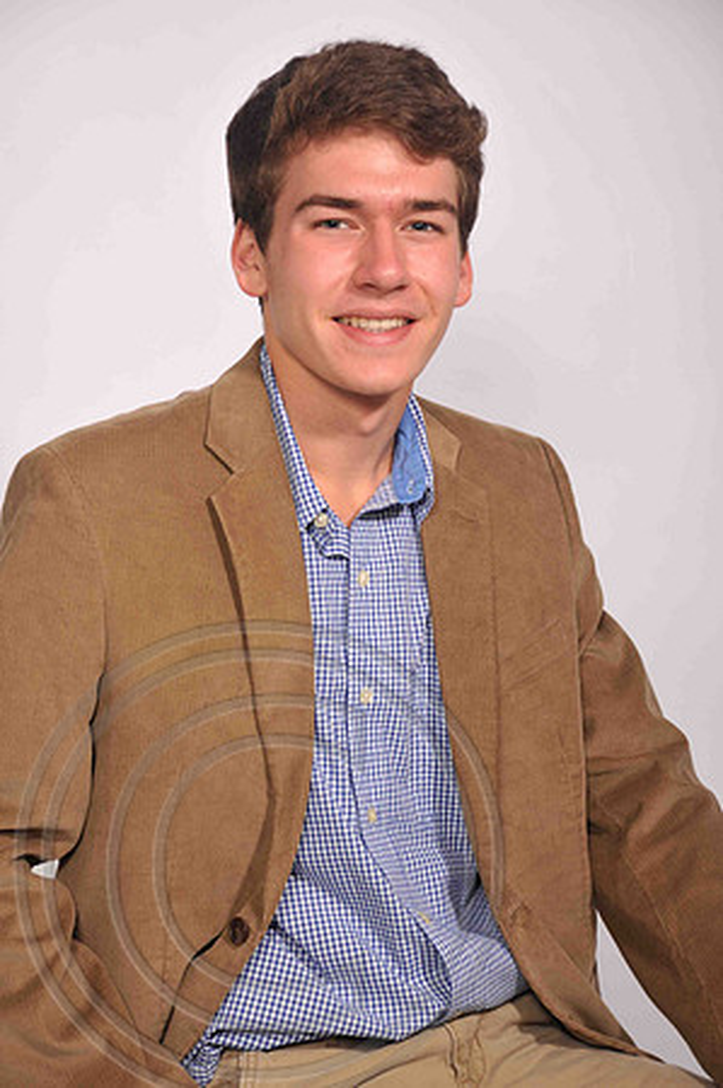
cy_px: 544
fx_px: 2808
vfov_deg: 21.9
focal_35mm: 93
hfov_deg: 14.7
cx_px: 362
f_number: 5
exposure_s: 1/160
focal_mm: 62
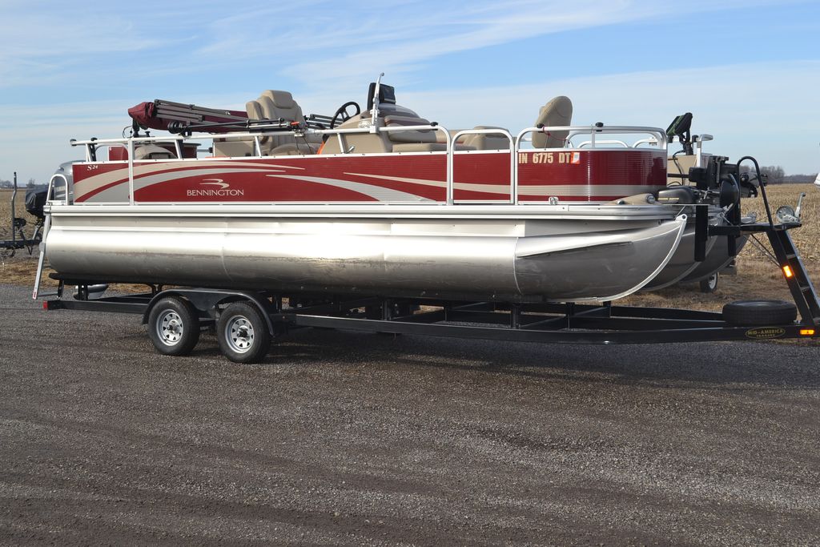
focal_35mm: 48
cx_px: 410
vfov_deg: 28.1
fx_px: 1093
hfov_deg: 41.1
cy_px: 274
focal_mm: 32
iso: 100
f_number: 7.1
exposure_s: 1/200
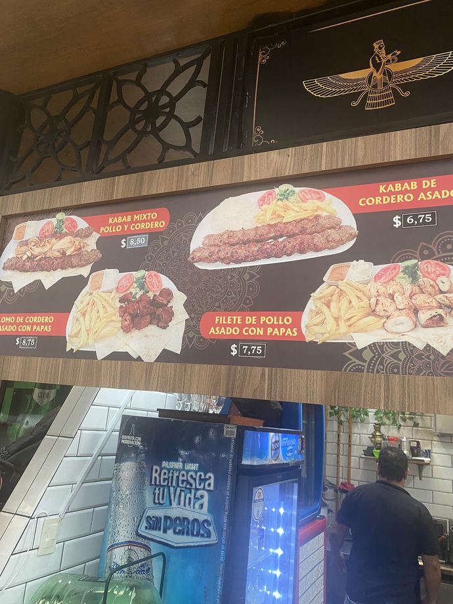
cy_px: 302
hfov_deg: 53.1
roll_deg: -5.4
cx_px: 226
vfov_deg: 67.3
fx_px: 454
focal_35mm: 26
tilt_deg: +15.9
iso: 250
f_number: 1.8
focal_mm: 4.25
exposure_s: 1/60
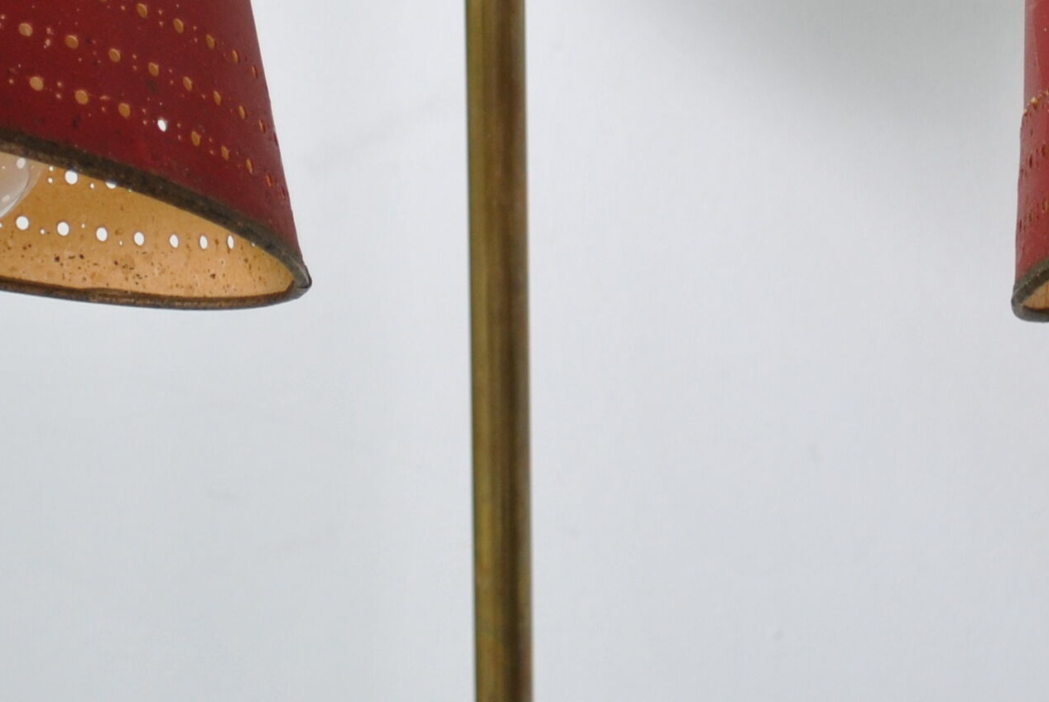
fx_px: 6418
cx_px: 602
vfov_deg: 6.2
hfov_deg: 9.3
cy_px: -245
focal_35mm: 220
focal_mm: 48
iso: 200
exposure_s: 1/80
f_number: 5.3
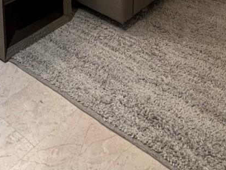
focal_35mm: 50
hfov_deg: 38.0
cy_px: -139
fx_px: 326
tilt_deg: -6.4
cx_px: 136
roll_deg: -0.3
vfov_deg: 20.3
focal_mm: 1.57
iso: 320
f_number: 1.8
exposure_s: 1/60
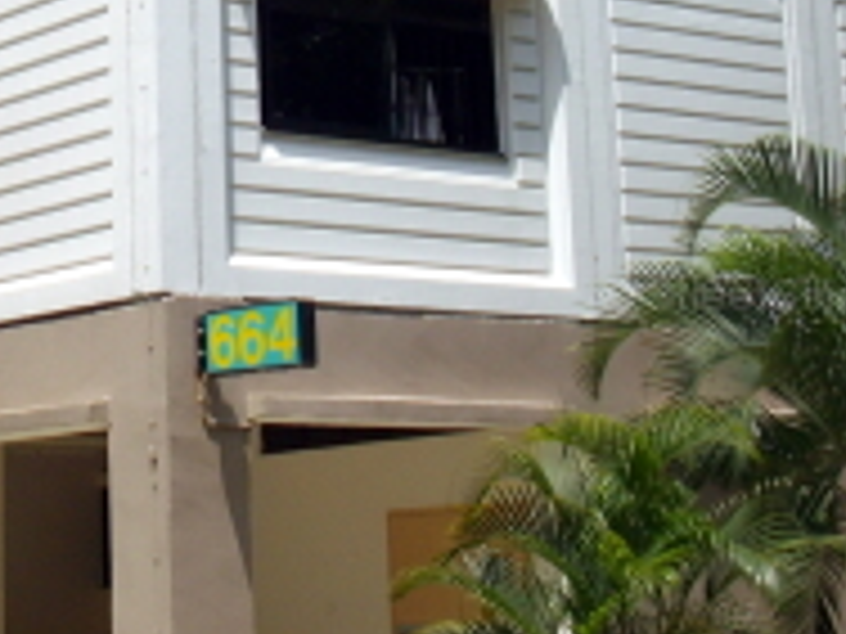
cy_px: -148
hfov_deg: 17.8
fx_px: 2639
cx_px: 36
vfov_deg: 13.3
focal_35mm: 108
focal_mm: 6.2
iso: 80
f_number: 5.6
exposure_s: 1/250
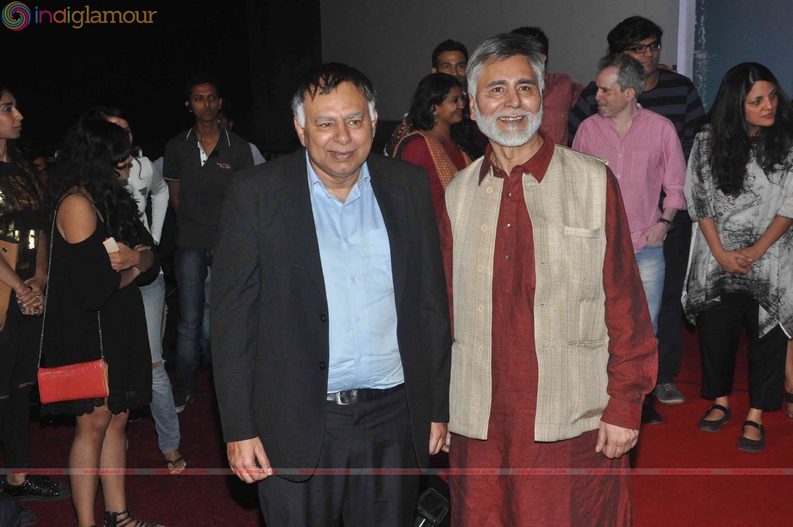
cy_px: 264
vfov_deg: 23.7
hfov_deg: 35.1
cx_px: 396
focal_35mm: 57
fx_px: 1254
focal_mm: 38
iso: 1250
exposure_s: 1/200
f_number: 10
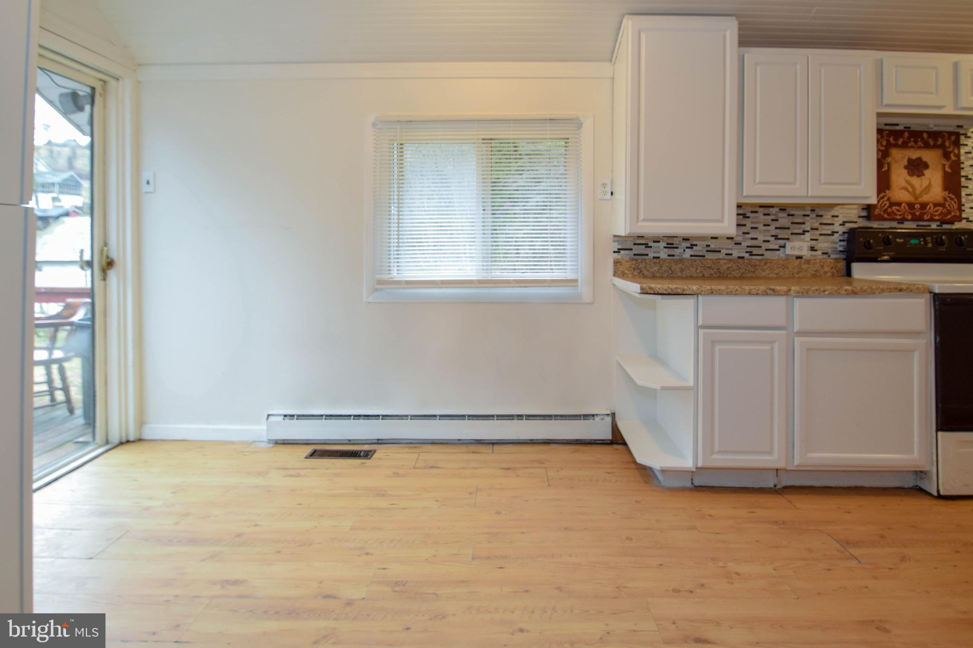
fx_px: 486
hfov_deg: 90.0
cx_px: 486
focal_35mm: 18
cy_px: 324
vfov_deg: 67.4
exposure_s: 1/50
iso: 400
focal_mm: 12
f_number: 3.8
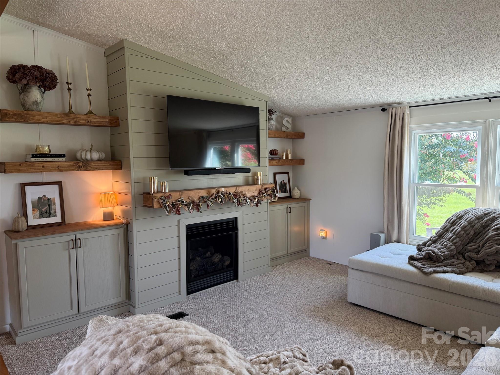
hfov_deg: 71.6
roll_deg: +0.7
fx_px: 347
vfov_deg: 56.8
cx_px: 250
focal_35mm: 24
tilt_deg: -4.9
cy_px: 188
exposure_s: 1/135
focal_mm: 6.76
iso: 100
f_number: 1.78
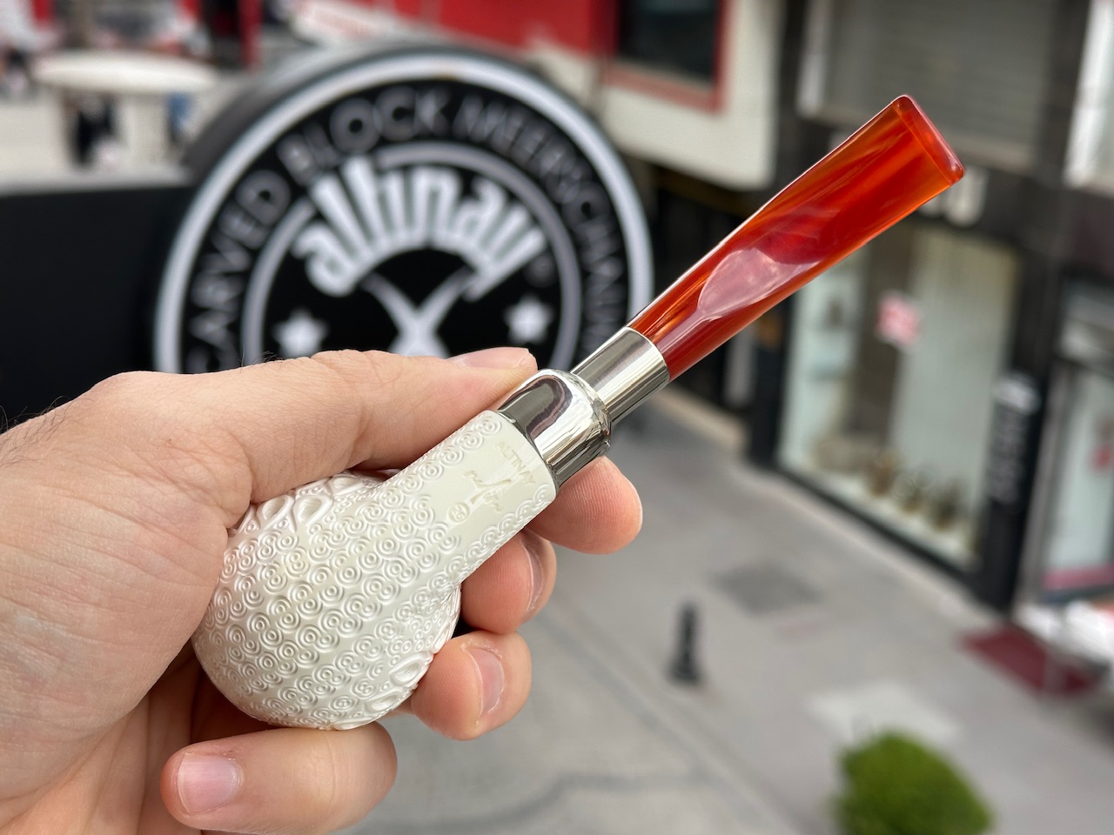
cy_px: 418
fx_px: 1545
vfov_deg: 30.3
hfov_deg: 39.7
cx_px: 557
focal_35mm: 48
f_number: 1.78
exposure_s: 1/322
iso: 64
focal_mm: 6.86
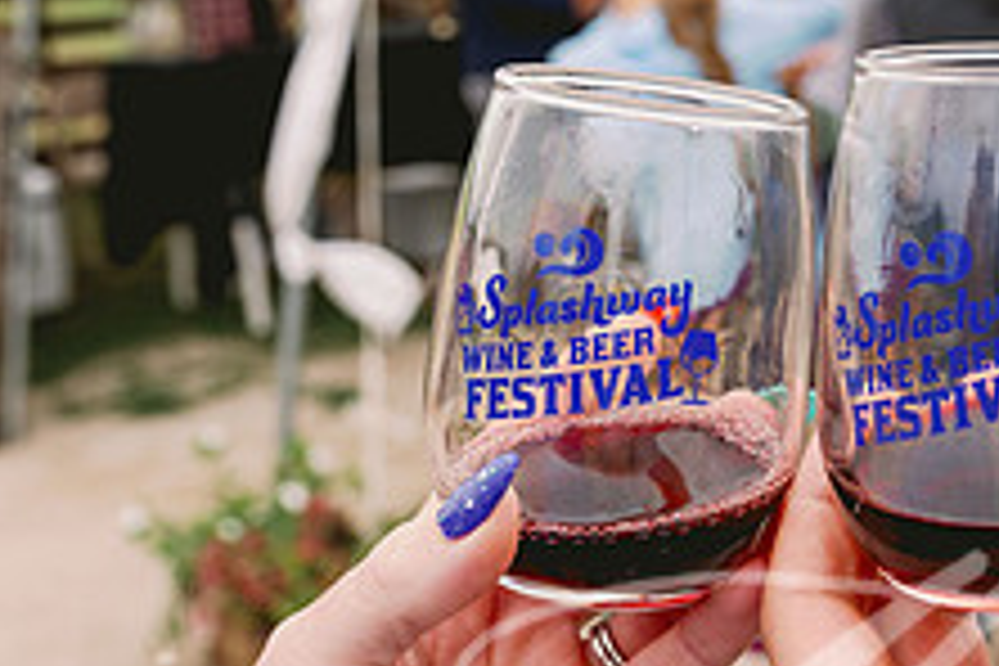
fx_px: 1998
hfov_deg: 27.1
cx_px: 900
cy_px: 241
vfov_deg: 18.9
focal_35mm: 72
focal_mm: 27.5
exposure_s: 1/250
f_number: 5.6
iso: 200
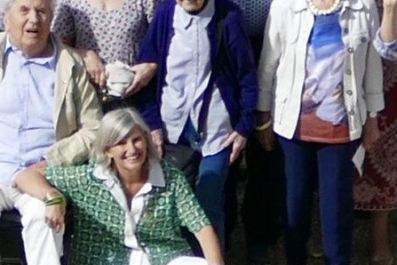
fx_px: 3473
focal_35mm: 315
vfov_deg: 4.3
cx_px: -153
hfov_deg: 6.5
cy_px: -179
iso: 125
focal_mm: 20.23
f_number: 3.4
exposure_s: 1/2000
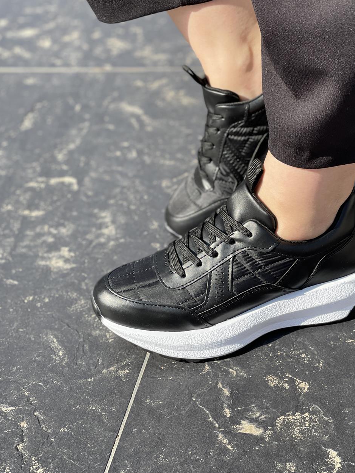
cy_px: 217
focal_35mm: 82
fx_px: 1121
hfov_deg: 18.0
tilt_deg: -34.7
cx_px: 227
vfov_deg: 23.8
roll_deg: +7.7
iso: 32
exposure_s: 1/622
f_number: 2.2
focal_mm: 7.5
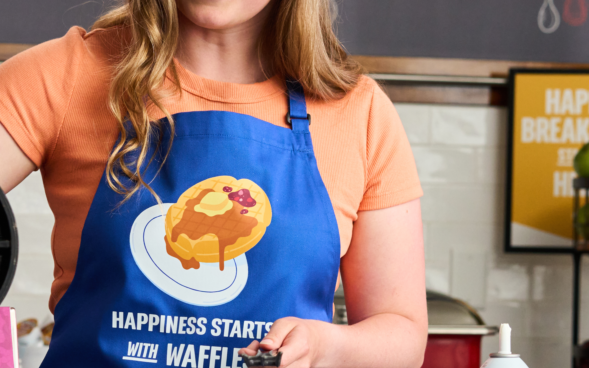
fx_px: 2424
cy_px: 239
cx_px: 283
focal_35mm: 151
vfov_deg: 8.7
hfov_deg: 13.9
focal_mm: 55
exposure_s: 1/160
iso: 1600
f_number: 4
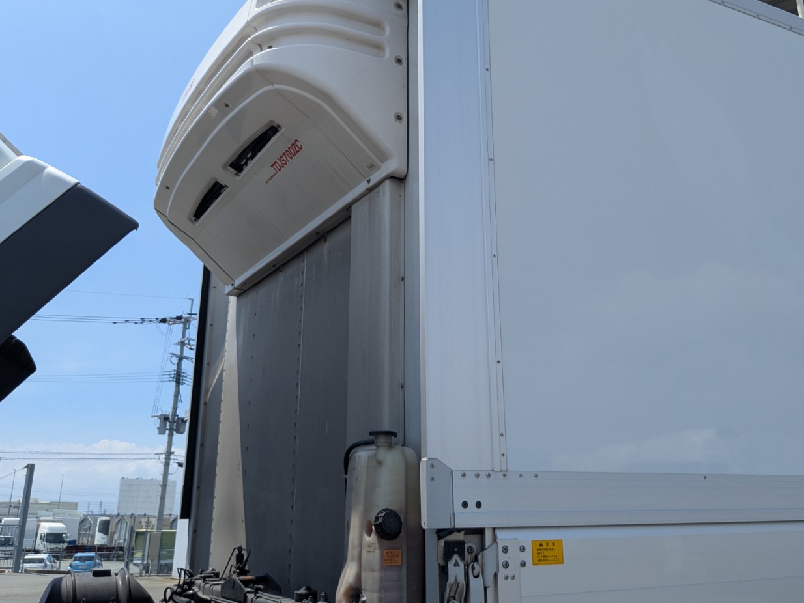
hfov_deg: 52.6
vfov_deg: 40.5
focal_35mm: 35
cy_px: 232
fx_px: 813
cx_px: 428
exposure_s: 1/2924
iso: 57
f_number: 1.73
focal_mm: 4.38
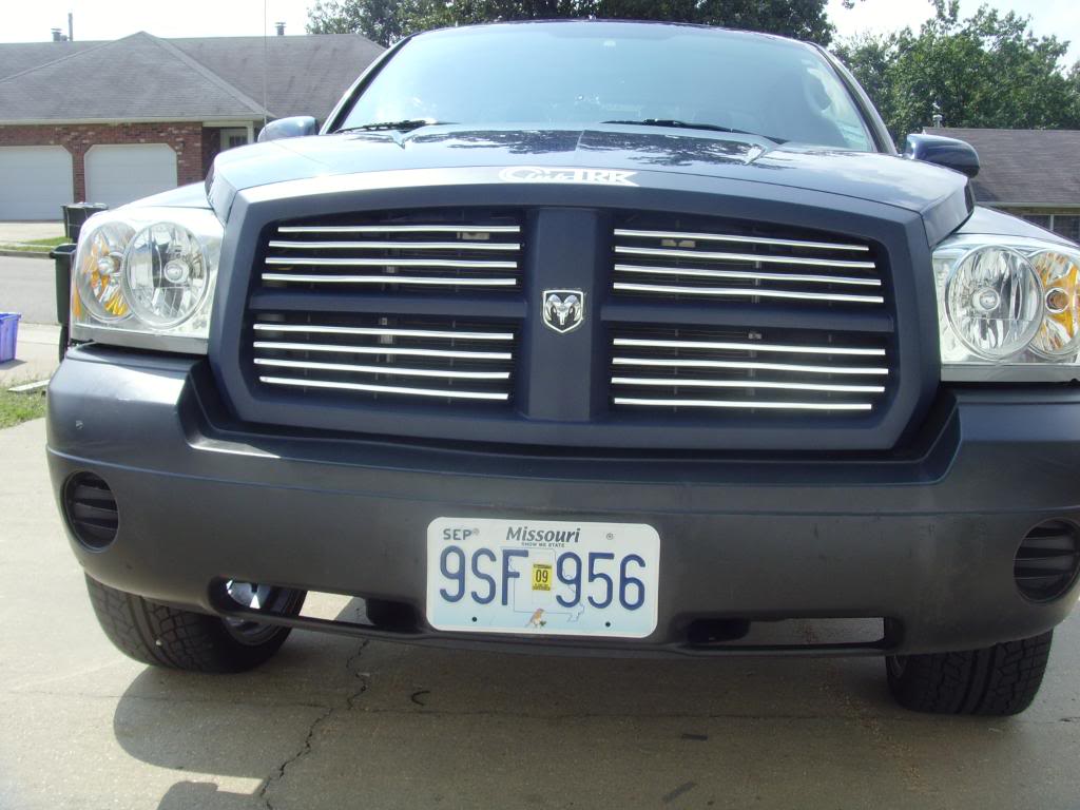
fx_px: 1217
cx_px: 540
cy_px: 405
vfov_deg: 36.8
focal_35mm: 39
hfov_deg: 47.9
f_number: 6.3
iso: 80
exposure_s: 1/250
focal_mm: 6.6
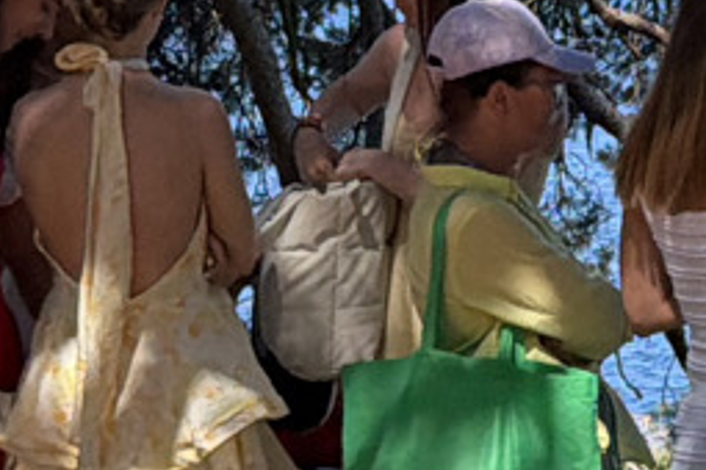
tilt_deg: +4.3
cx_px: 1027
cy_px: -464
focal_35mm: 196
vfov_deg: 6.8
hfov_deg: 10.2
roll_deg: +1.1
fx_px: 3843
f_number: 1.78
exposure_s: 1/7353
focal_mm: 6.76
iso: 400
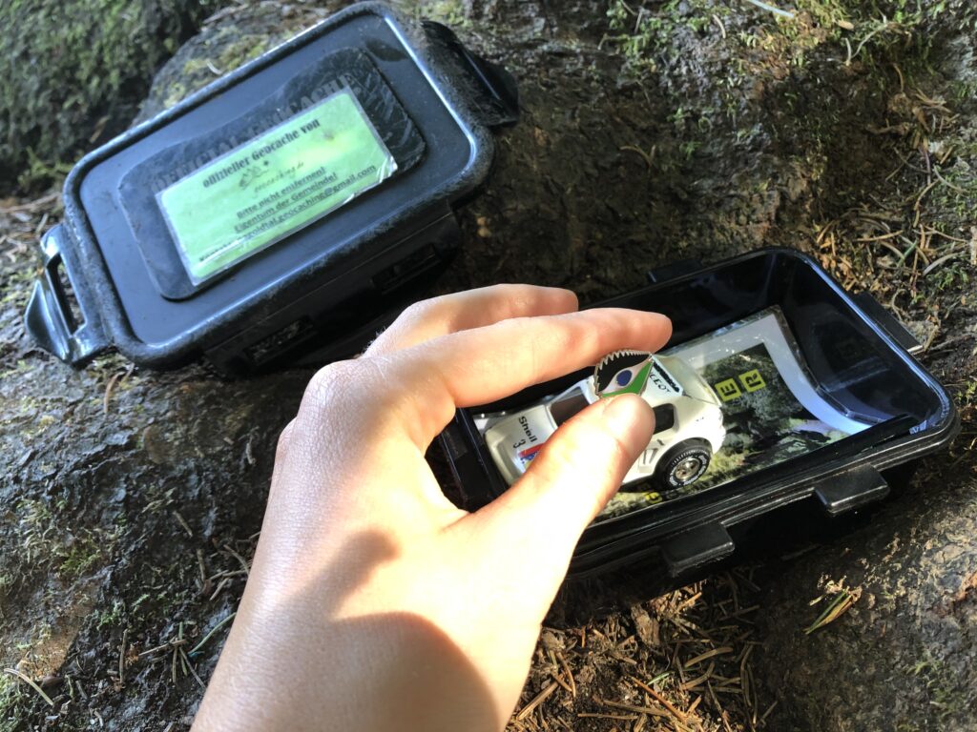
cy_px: 366
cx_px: 488
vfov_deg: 49.7
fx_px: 790
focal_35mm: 28
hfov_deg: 63.4
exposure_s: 1/30
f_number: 1.8
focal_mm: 3.99
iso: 40
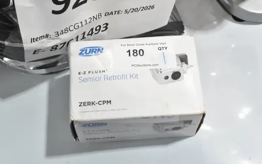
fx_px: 379
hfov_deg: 38.2
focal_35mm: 53
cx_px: 129
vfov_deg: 24.4
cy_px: 88
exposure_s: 1/400
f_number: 10
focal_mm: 34
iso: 6400
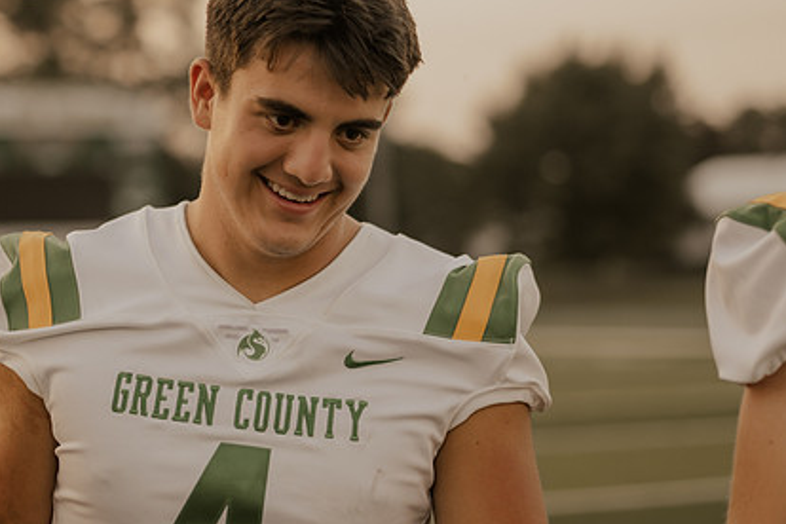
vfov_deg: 13.0
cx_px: 239
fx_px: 2292
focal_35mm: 105
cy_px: 224
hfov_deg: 19.4
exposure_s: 1/160
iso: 100
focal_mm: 50
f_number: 1.4
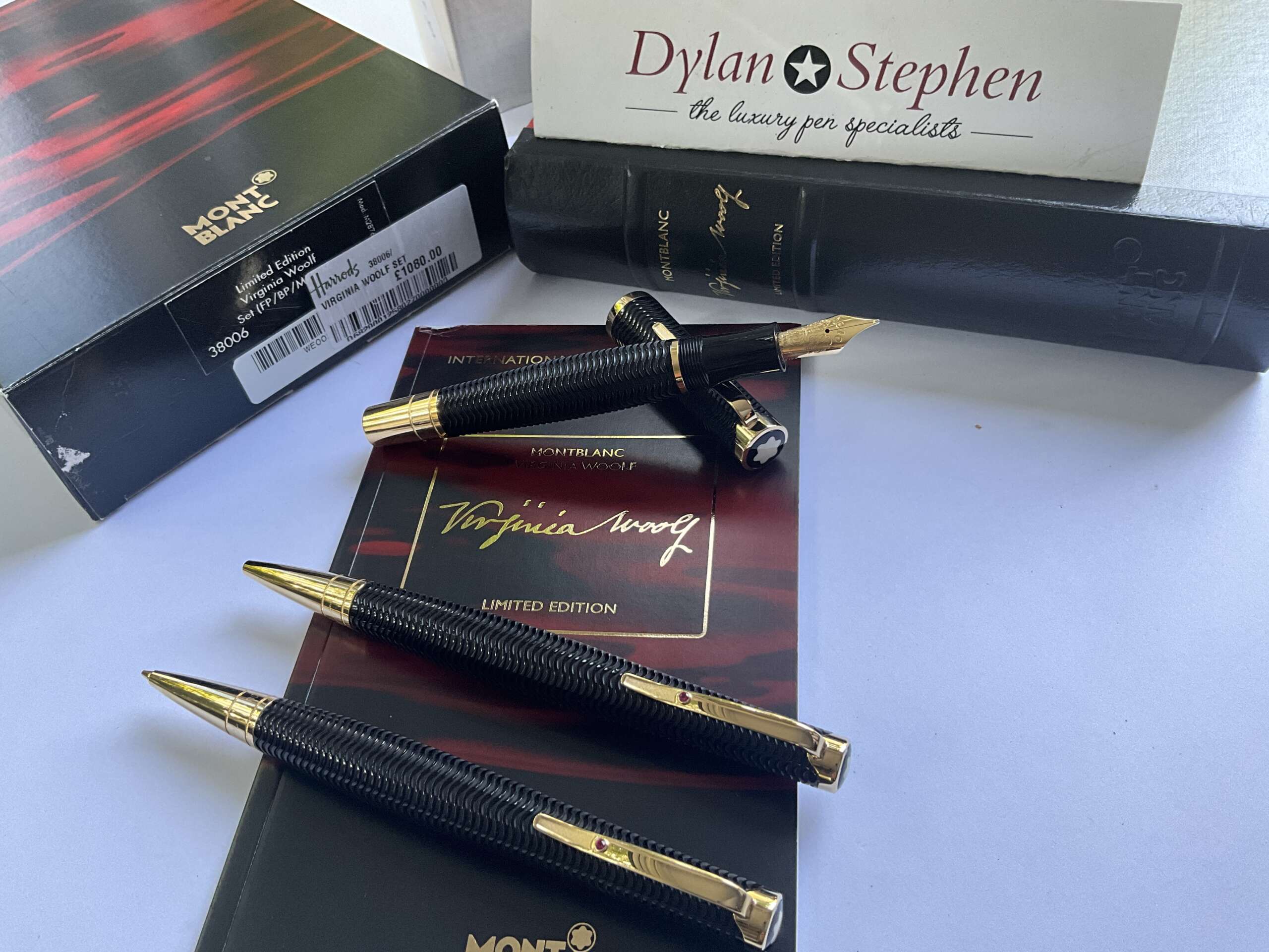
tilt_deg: -49.5
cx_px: 634
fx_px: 1063
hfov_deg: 61.7
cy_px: 476
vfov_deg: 48.2
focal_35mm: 29
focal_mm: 3
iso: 64
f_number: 1.8
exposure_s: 1/122
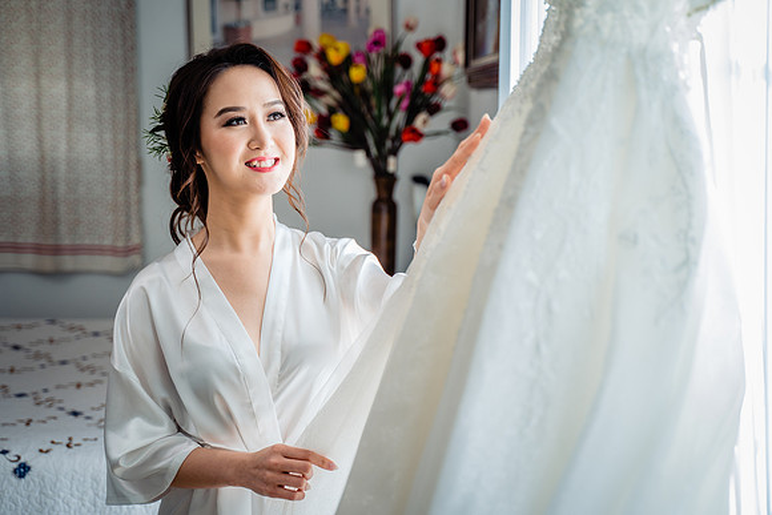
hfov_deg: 37.5
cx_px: 386
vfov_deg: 25.5
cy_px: 258
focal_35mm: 53
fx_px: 1137
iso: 250
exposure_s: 1/160
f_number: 2.8
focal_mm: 53
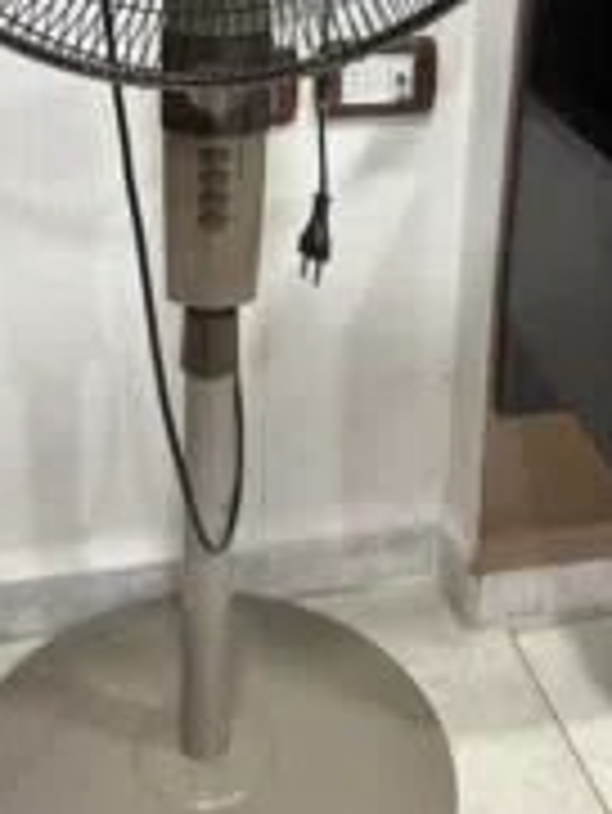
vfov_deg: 33.6
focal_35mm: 53
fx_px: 1248
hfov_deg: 27.6
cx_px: 297
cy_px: 36
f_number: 1.78
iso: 250
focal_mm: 6.86
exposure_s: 1/50
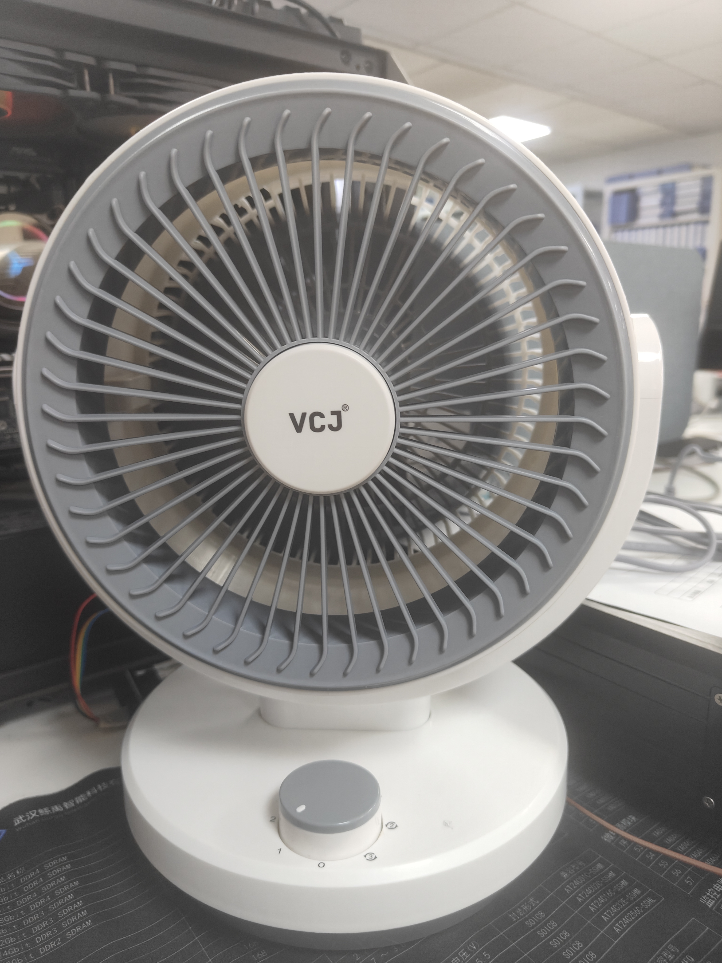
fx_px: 667
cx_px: 361
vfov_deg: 71.6
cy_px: 482
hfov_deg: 56.8
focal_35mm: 24
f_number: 1.8
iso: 200
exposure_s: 1/50
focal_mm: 5.59
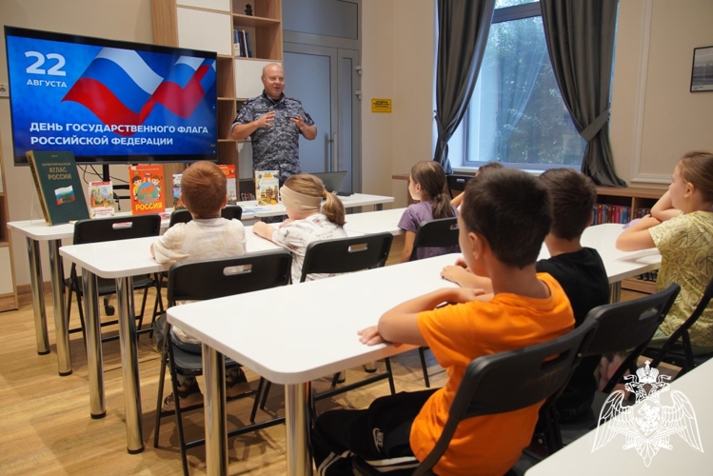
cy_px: 238
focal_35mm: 30
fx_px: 594
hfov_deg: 61.9
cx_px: 356
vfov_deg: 43.6
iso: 640
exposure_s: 1/160
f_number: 4
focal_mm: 20
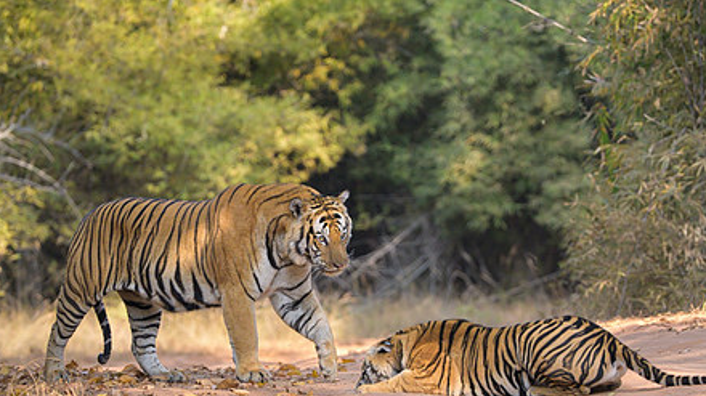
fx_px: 7204
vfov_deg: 3.2
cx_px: 382
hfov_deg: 5.6
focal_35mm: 385
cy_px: 297
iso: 1800
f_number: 4
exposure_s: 1/1600
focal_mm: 230
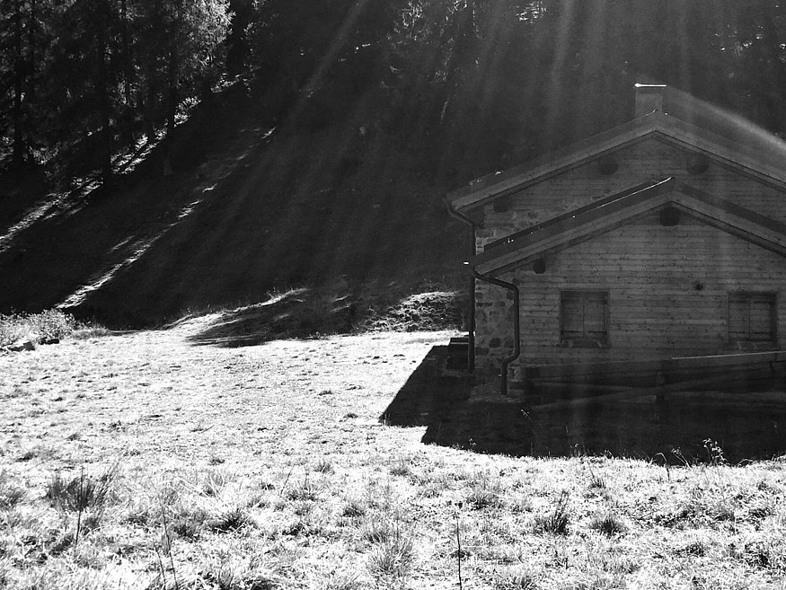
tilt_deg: +1.6
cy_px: 198
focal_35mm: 53
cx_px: 465
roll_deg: -0.2
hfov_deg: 36.0
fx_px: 1204
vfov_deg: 27.4
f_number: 2.2
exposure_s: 1/659
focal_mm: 4.15
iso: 32
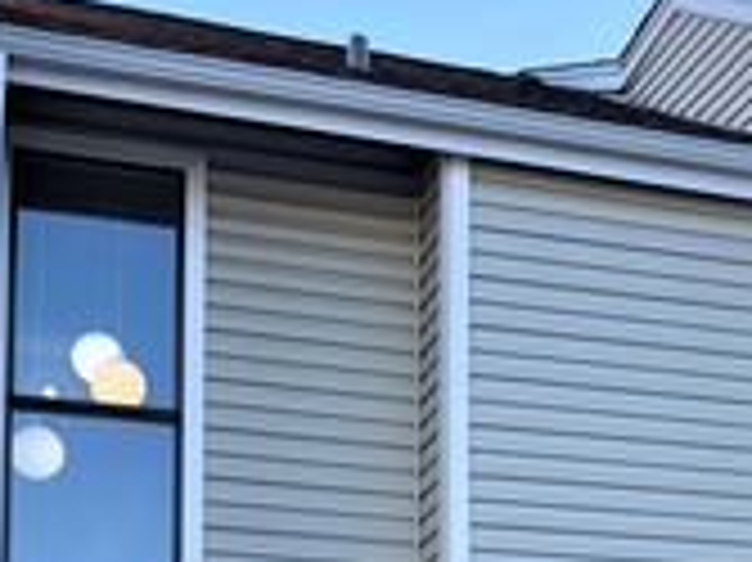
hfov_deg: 22.7
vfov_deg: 16.5
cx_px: 671
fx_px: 1824
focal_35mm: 84
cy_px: 753
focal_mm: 3.99
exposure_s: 1/265
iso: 20
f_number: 1.8
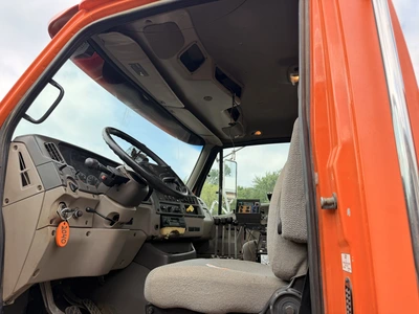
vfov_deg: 56.8
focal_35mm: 24
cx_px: 210
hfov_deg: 71.6
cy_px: 157
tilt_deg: +16.3
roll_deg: -1.4
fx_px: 291
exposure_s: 1/898
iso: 80
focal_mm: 6.76
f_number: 1.78
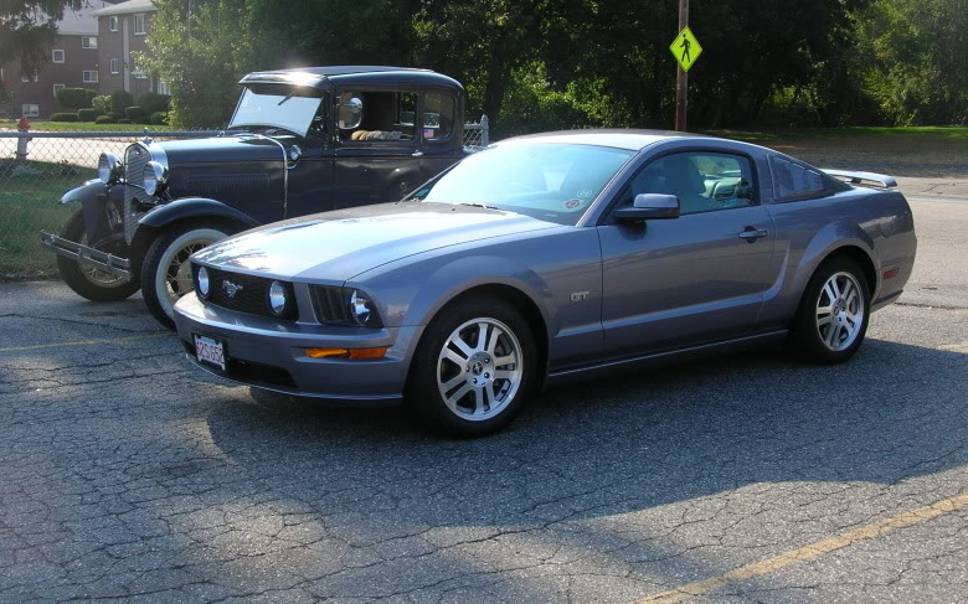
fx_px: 1345
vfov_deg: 25.3
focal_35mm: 51
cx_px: 478
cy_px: 253
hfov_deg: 39.6
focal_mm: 7.8
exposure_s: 1/290
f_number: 4.1
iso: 50
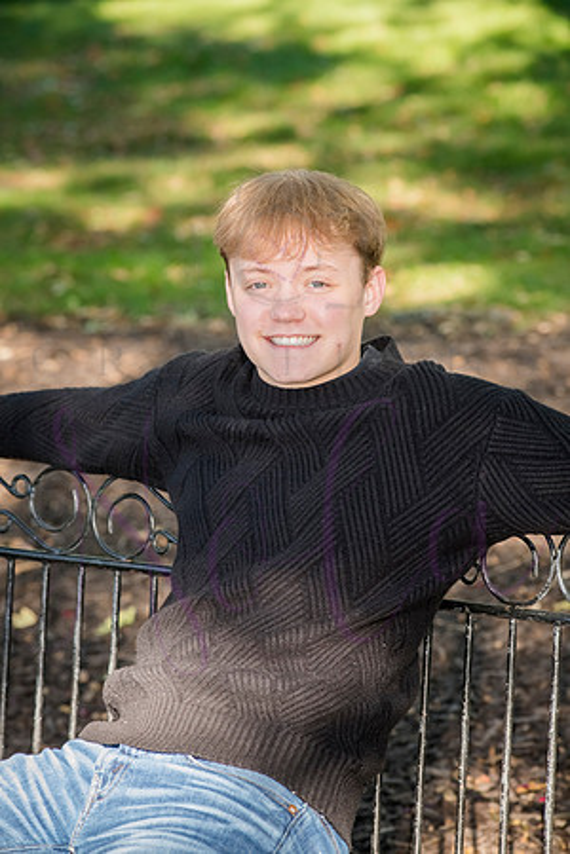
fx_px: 3206
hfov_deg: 10.2
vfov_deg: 15.2
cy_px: 427
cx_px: 285
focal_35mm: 135
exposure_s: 1/320
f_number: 6.3
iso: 800
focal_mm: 135
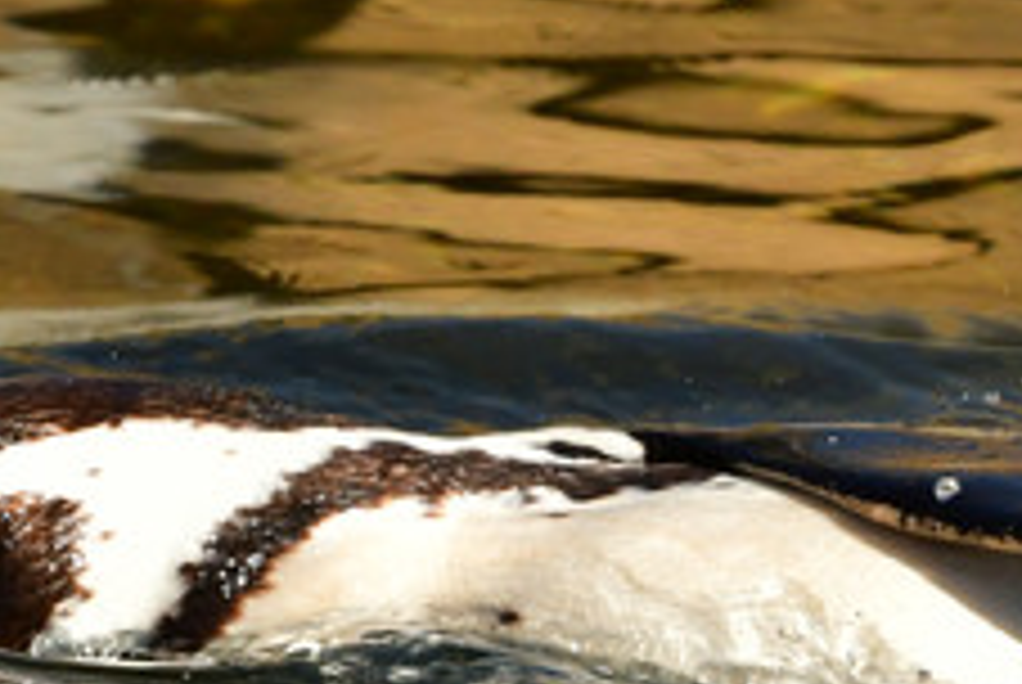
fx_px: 32035
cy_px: 727
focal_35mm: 1127
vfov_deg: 1.2
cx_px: 572
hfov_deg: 1.8
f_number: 9
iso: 640
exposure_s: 1/2500
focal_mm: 200
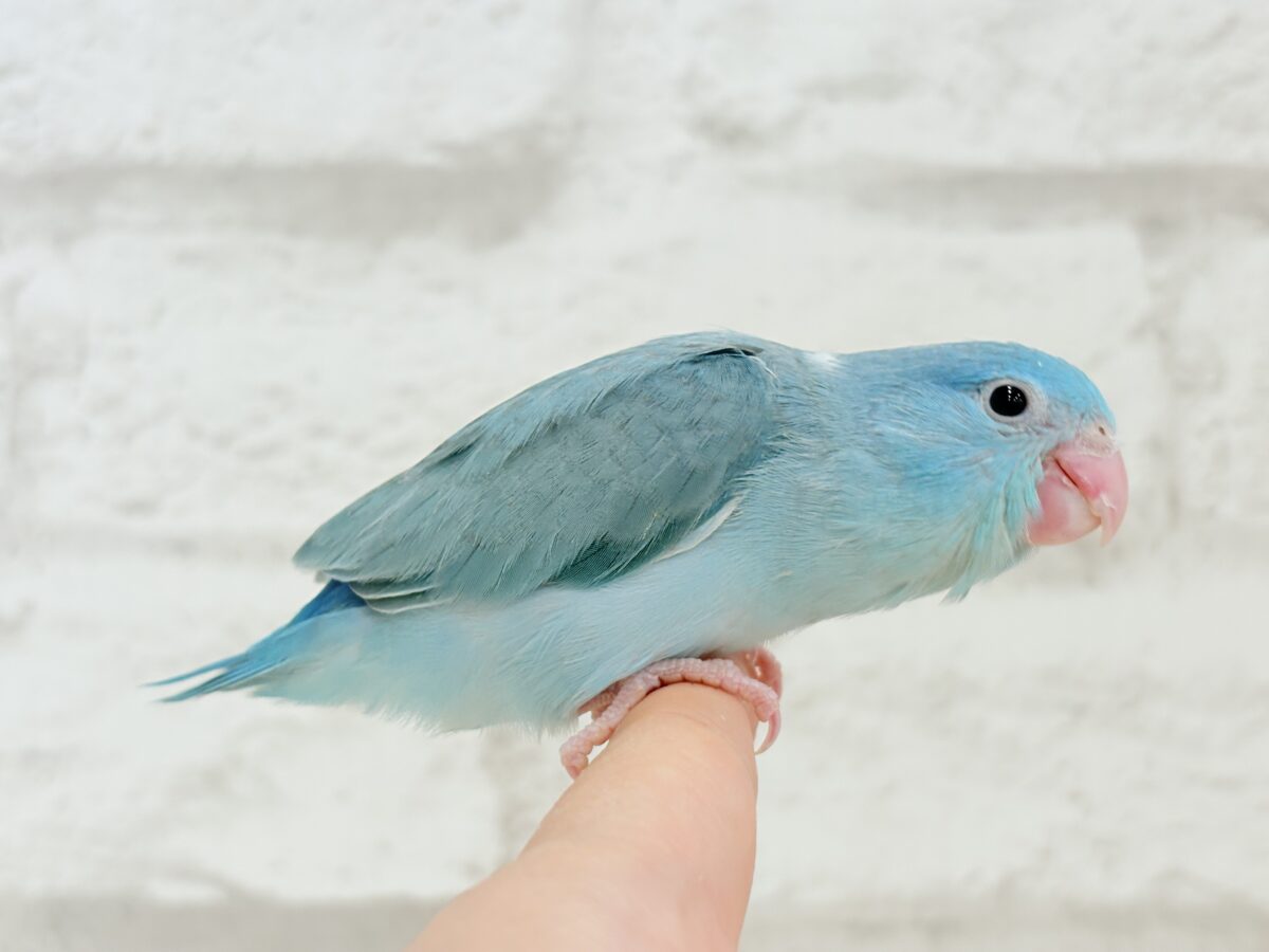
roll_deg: +0.5
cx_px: 634
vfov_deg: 28.0
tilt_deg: -0.9
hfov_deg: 36.8
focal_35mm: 52
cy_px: 476
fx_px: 1906
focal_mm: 5.96
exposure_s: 1/100
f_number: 1.6
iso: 64
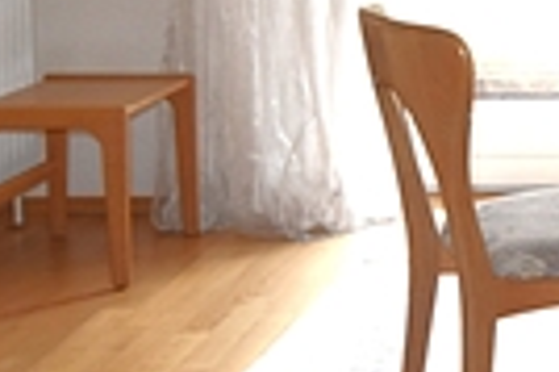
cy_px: -54
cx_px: 985
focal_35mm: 95
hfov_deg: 17.6
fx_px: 1473
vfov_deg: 14.0
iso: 400
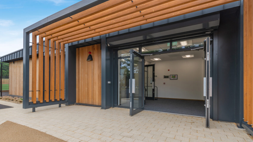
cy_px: 84
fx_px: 107
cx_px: 128
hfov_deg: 99.4
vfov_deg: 66.6
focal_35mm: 16
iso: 100
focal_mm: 10
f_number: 8
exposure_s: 1/80
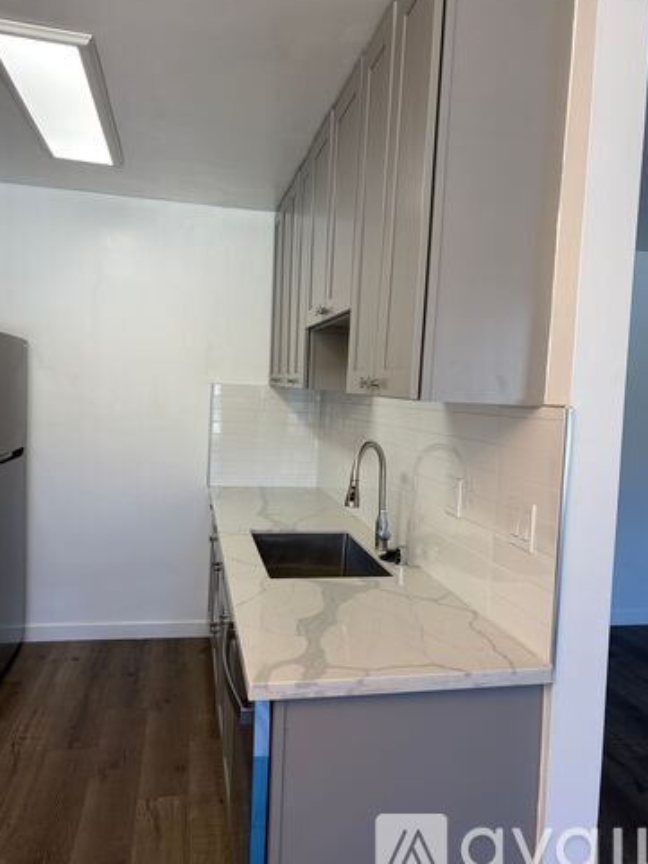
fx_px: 674
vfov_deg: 65.3
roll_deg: -3.3
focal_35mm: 27
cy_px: 436
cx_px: 329
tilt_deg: -1.6
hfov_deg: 51.4
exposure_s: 1/120
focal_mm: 5.96
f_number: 1.6
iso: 50
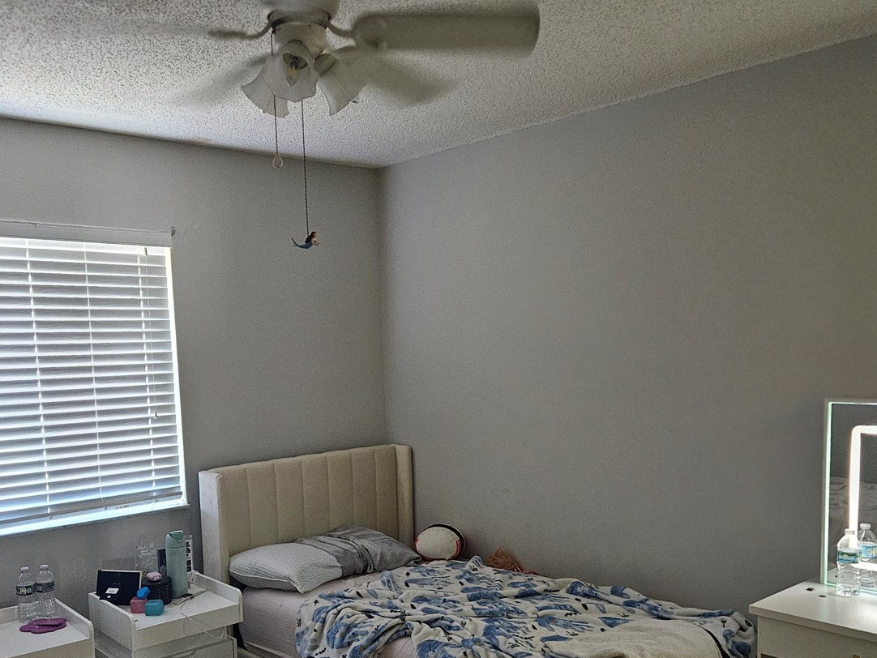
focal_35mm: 34
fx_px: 862
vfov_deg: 41.3
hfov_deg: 53.8
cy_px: 433
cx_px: 376
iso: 800
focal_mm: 5.4
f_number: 1.8
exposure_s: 1/60
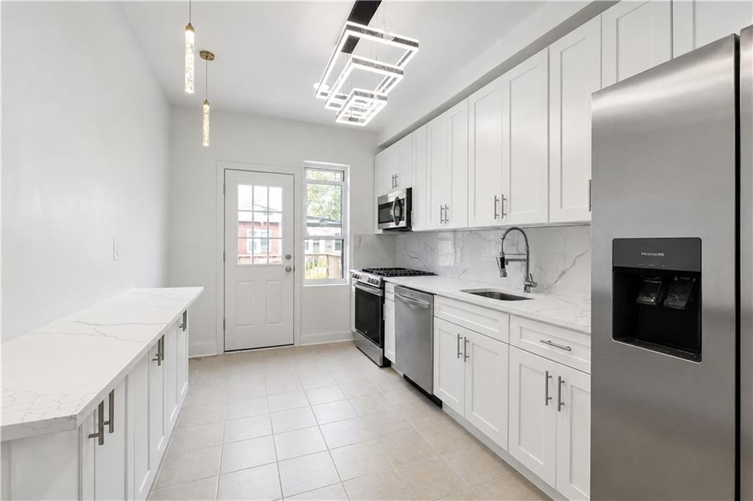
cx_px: 376
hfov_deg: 100.4
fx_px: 314
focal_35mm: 15
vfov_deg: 77.3
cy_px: 250
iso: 1250
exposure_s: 1/200
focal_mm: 10
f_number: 8
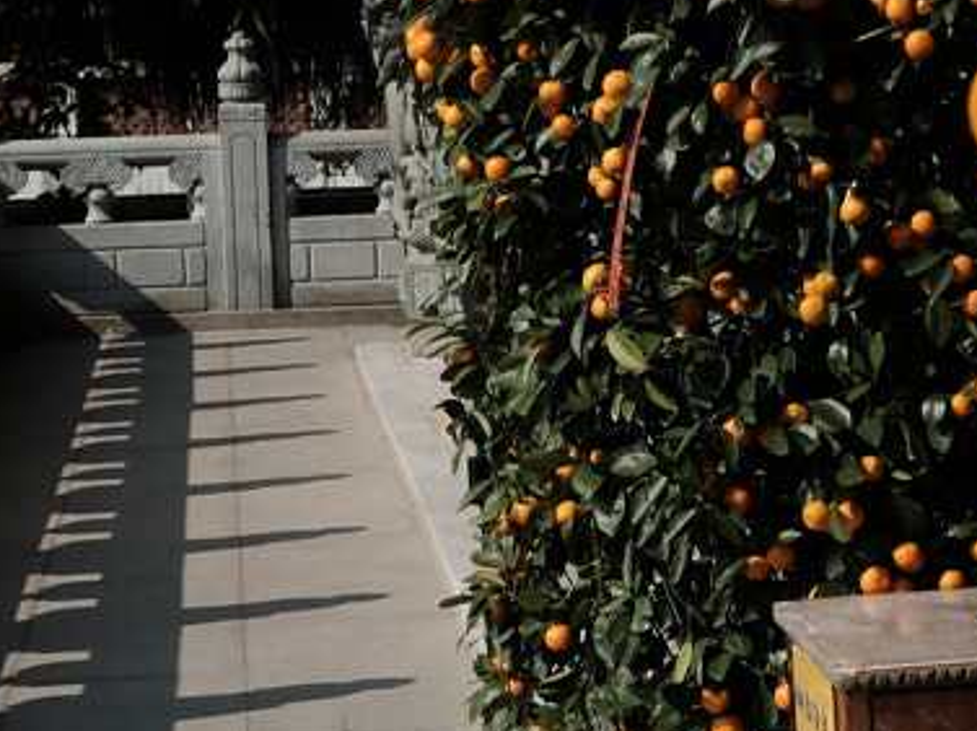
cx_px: 891
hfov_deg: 13.7
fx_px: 4032
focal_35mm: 143
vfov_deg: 10.4
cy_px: 388
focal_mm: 23
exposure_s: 1/4000
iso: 1000
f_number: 8
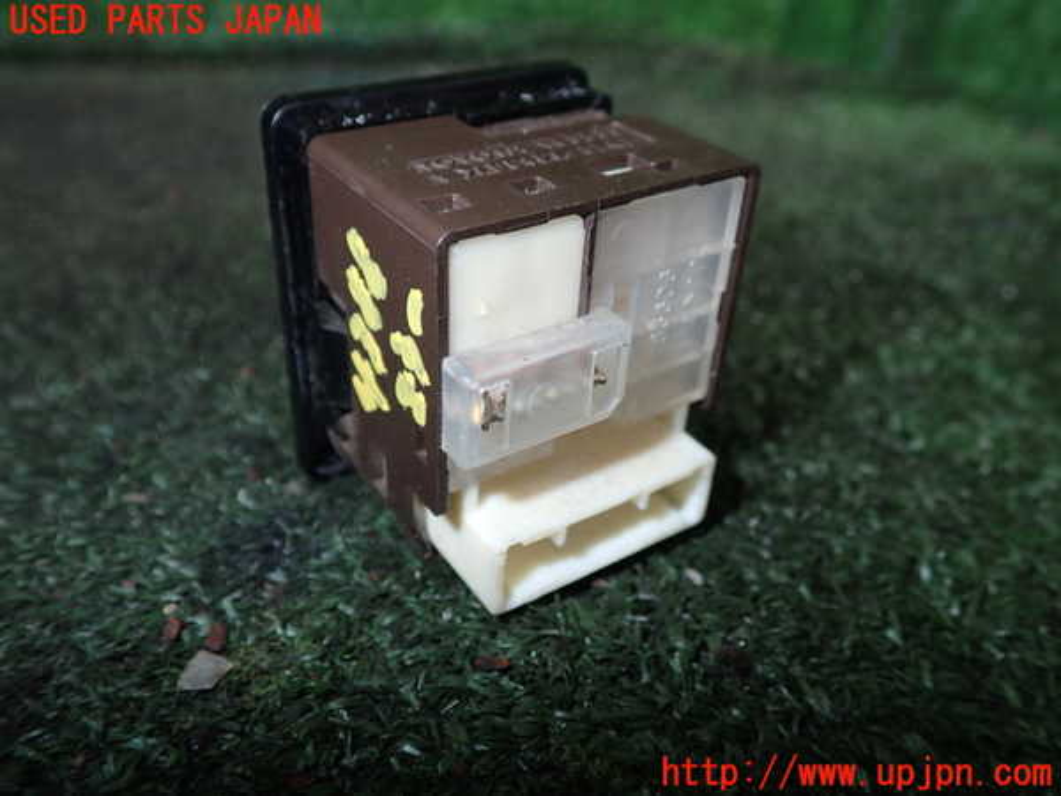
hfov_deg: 60.0
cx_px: 530
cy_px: 398
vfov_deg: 46.8
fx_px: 920
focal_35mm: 30
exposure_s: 1/30
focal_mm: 5.4
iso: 200
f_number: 6.3
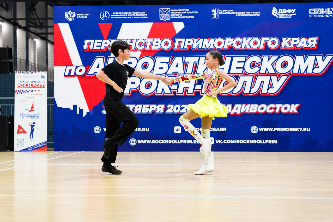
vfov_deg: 19.5
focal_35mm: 70
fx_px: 647
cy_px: 111
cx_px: 166
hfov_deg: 28.8
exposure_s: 1/640
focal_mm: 70
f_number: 2.8
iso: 3200
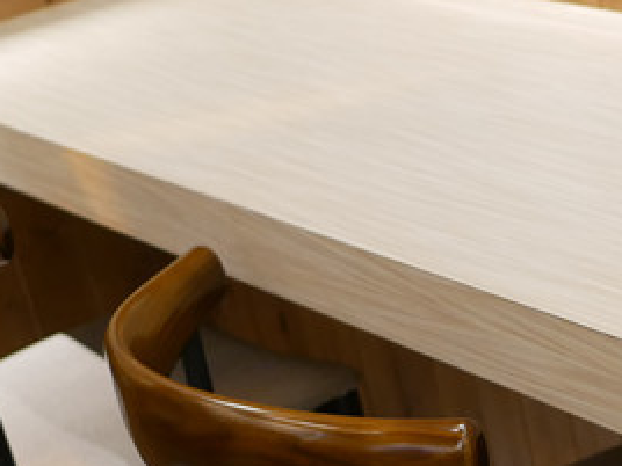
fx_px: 2012
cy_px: 515
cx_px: 689
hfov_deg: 17.0
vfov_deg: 13.0
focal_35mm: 112
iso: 800
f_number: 1.7
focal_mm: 15
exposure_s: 1/60
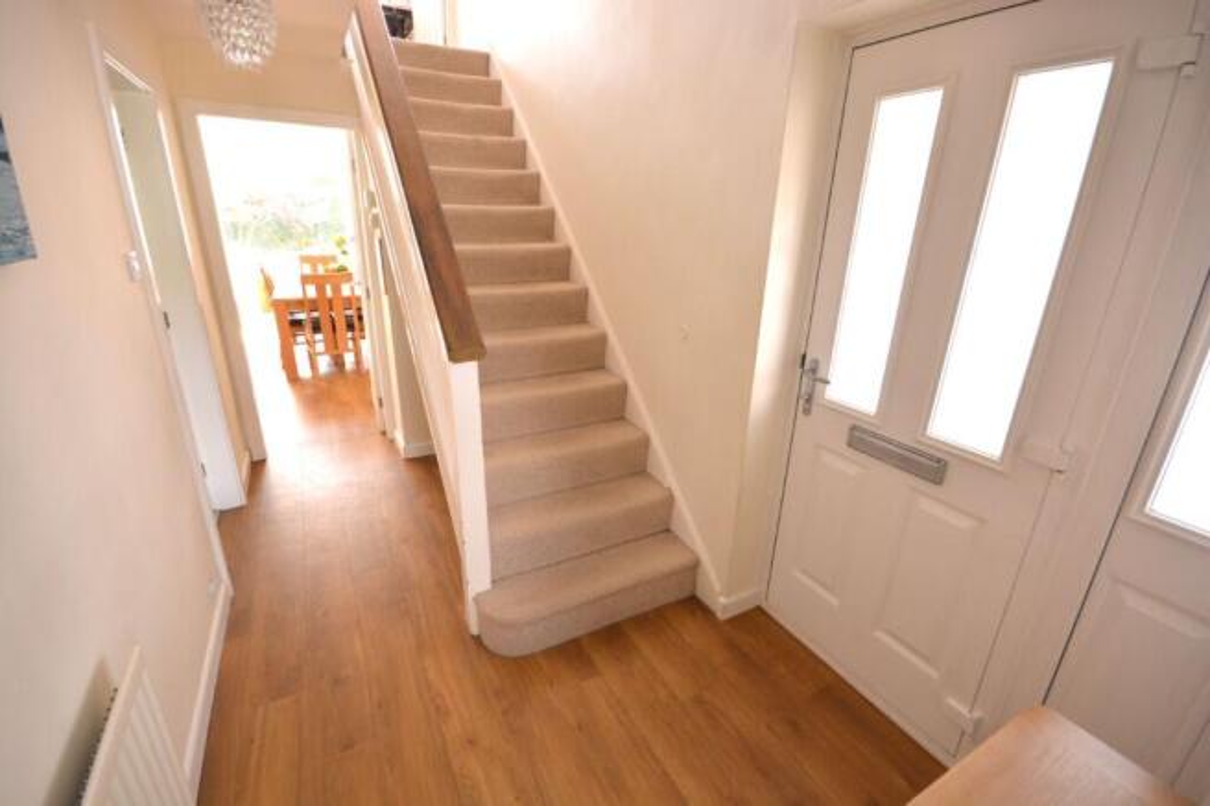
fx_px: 504
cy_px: 403
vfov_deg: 77.3
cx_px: 605
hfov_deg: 100.4
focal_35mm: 15
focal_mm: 10
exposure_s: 1/15
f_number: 8
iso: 400
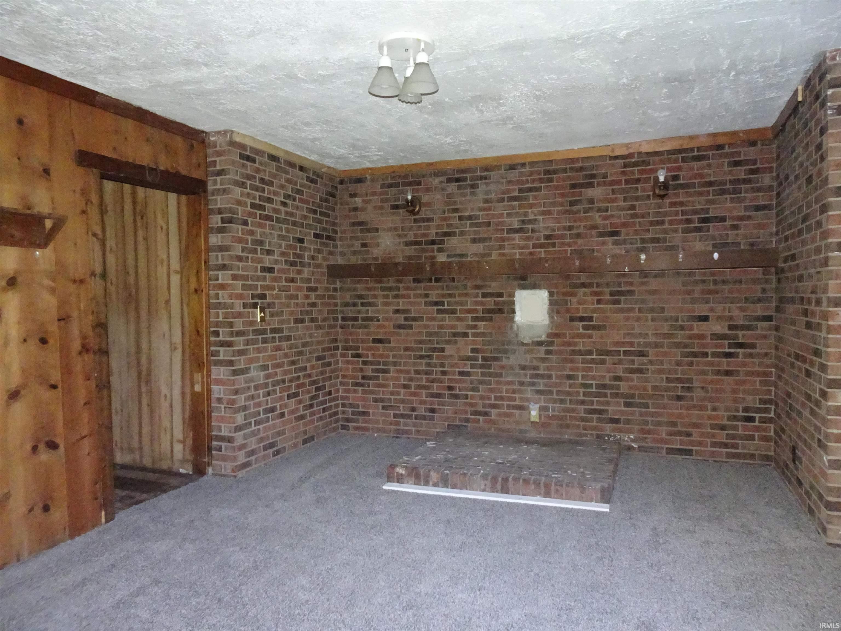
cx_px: 420
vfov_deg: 56.8
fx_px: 583
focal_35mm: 24
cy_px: 316
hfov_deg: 71.6
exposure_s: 1/320
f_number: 3.5
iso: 1600
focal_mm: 4.1
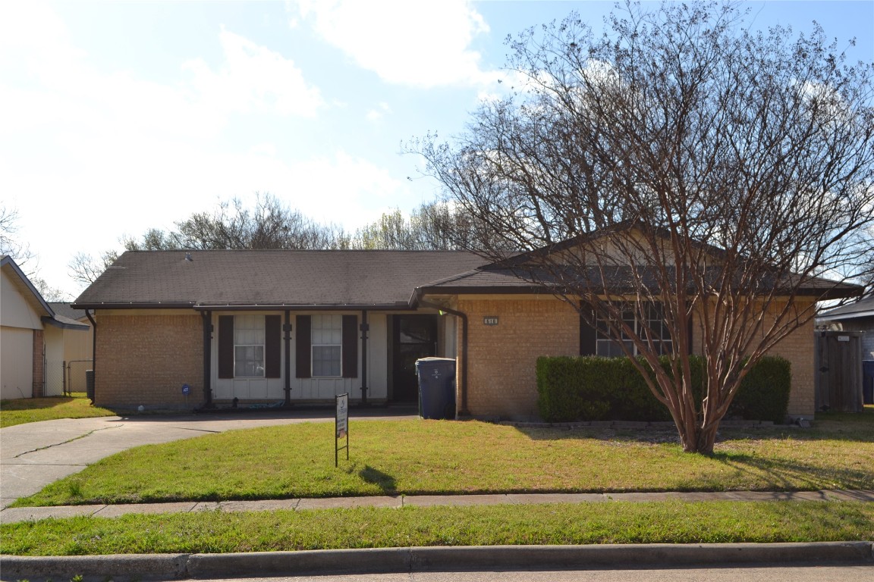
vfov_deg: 29.9
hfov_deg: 43.6
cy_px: 291
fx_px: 1092
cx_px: 437
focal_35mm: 45
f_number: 10
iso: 100
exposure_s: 1/200
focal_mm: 30
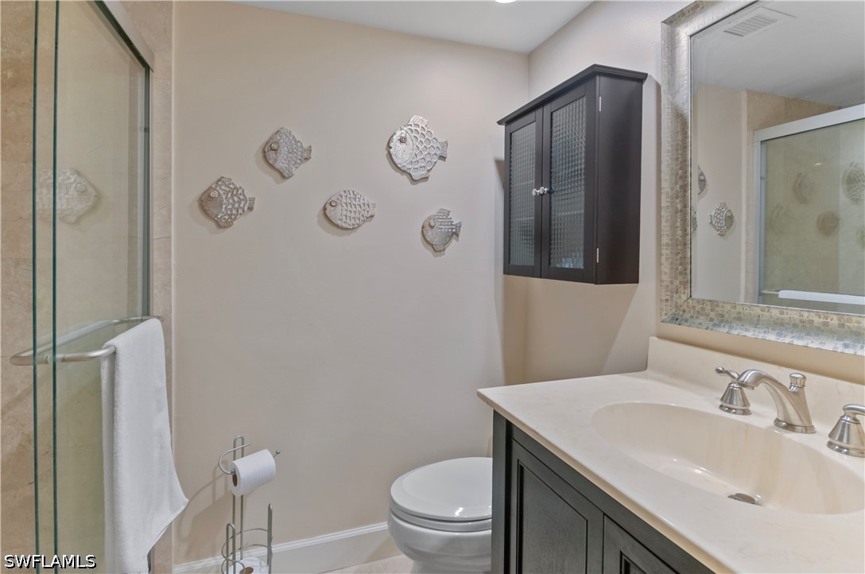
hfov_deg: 95.1
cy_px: 287
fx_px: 396
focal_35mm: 16
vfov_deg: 71.9
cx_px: 432
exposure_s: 1/3
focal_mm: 11
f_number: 5.6
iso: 200
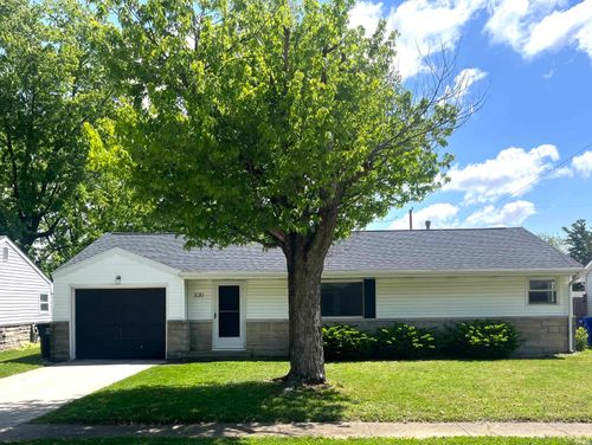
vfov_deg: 53.1
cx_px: 296
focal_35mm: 26
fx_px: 445
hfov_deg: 67.3
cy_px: 222
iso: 50
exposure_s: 1/3311
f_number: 1.6
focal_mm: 5.1
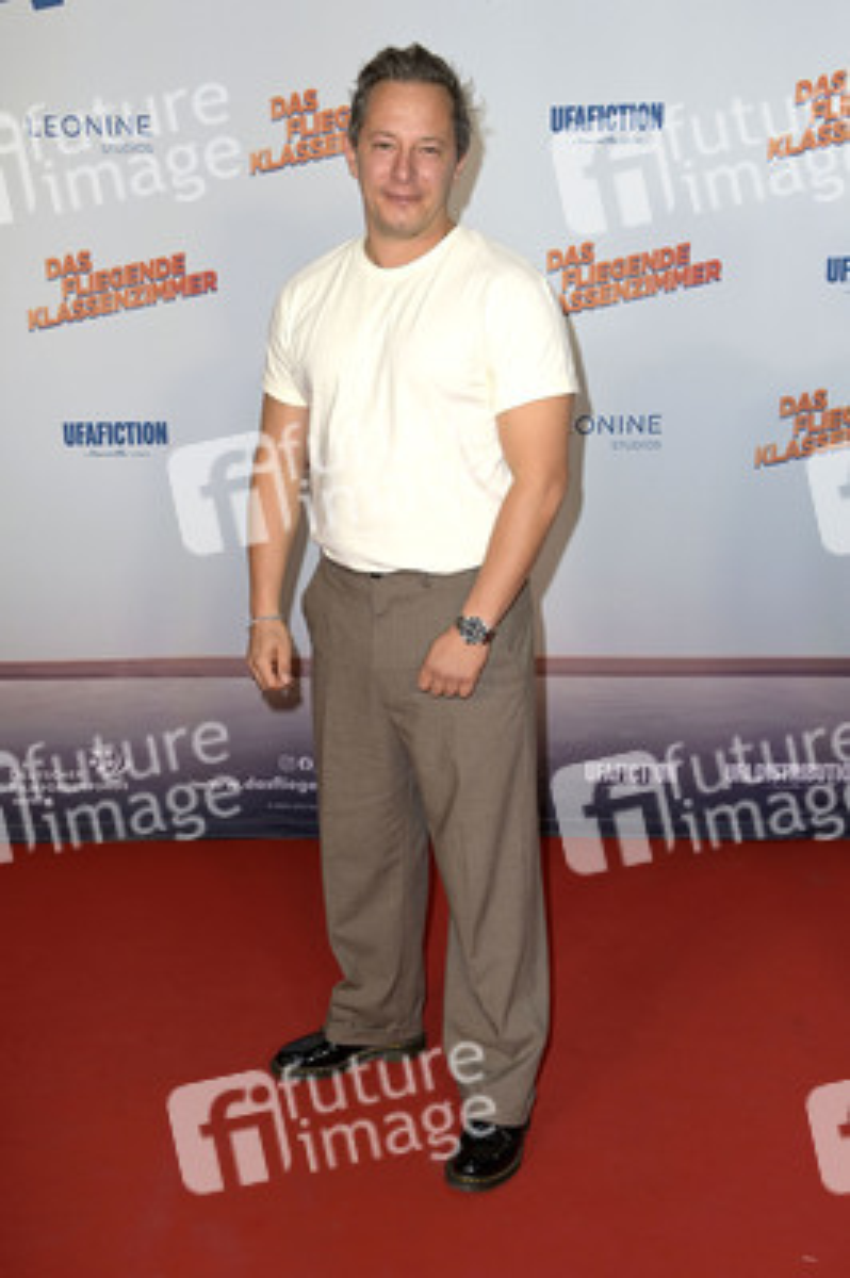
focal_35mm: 48
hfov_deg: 28.0
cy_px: 639
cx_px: 425
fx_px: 1703
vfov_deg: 41.1
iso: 640
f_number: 5.6
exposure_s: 1/250
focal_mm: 48
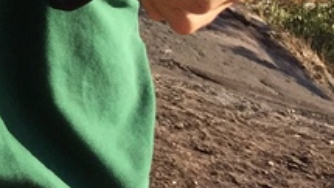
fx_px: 1559
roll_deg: +2.1
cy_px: -224
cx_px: -555
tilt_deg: -6.9
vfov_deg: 6.6
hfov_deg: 10.1
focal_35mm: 176
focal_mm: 4.15
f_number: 2.2
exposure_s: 1/1130
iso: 32
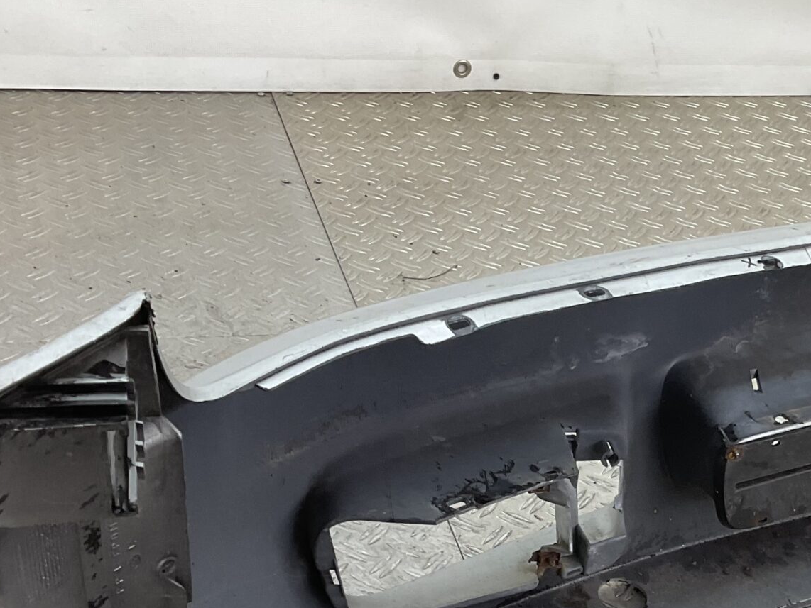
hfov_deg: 29.1
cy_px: 599
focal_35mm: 65
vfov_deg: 21.8
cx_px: 664
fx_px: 1523
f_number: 1.8
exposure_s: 1/120
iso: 32
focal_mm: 3
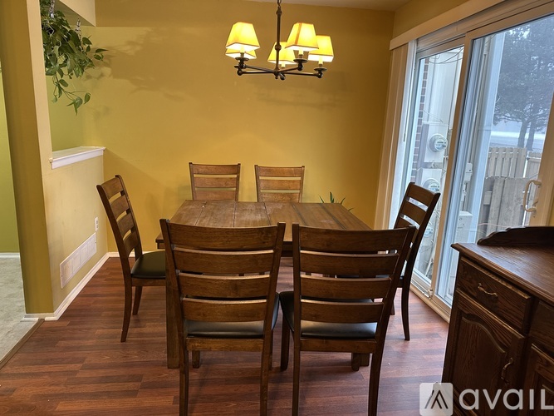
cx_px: 277
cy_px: 208
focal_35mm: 24
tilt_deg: -12.2
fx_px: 384
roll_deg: -1.6
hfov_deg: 71.6
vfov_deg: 56.8
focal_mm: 6.86
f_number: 1.78
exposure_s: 1/60
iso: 200
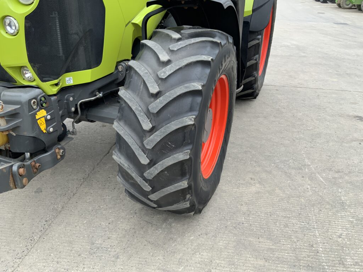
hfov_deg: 61.7
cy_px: 136
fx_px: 304
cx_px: 182
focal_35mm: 29
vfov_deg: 48.2
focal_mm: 3
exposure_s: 1/289
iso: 16
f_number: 1.8
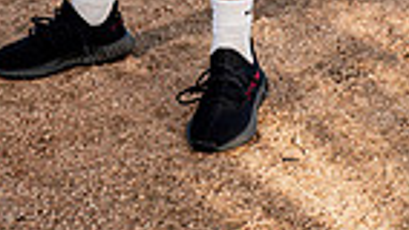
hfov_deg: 15.8
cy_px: -371
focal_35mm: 136
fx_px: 1475
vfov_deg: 8.1
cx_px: 184
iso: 100
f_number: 4
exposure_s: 1/250
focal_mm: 41
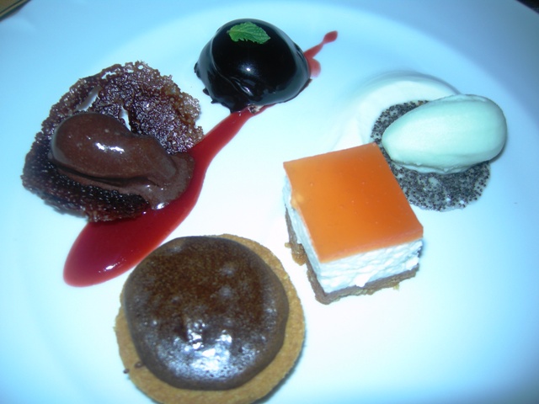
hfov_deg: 51.4
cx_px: 270
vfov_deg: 39.7
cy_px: 202
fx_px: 561
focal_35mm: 36
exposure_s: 1/60
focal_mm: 7.5
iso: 64
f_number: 2.7
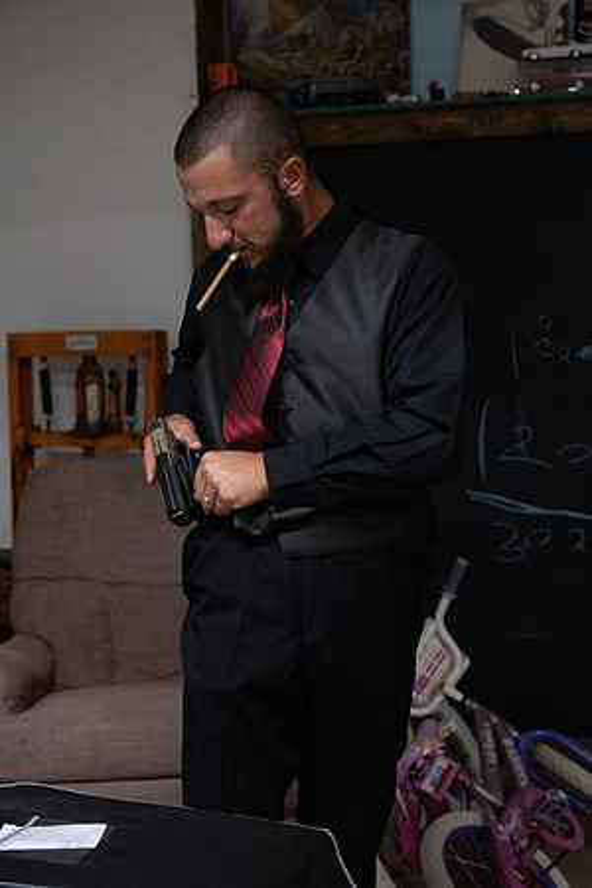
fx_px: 1431
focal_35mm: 58
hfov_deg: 23.4
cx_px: 296
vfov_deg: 34.5
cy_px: 444
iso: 3200
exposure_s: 1/200
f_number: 4
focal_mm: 58
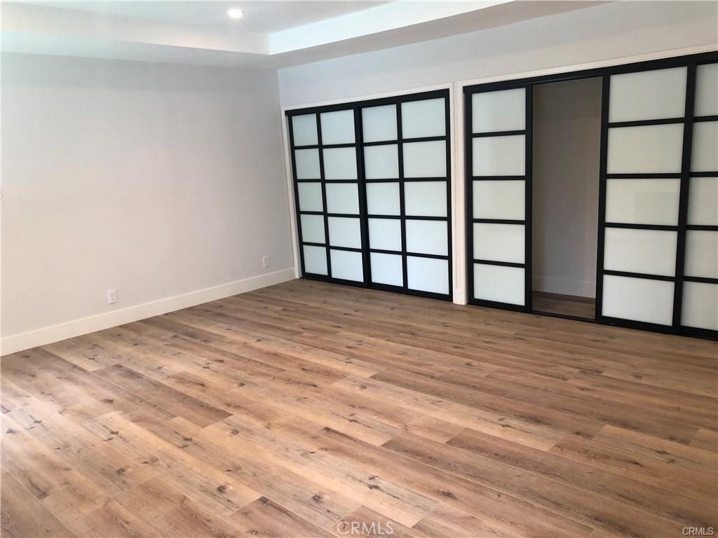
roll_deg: +3.3
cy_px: 269
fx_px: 581
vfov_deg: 49.7
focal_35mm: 28
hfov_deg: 63.4
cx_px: 359
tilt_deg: -13.6
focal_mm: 3.99
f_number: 1.8
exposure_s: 1/30
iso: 32
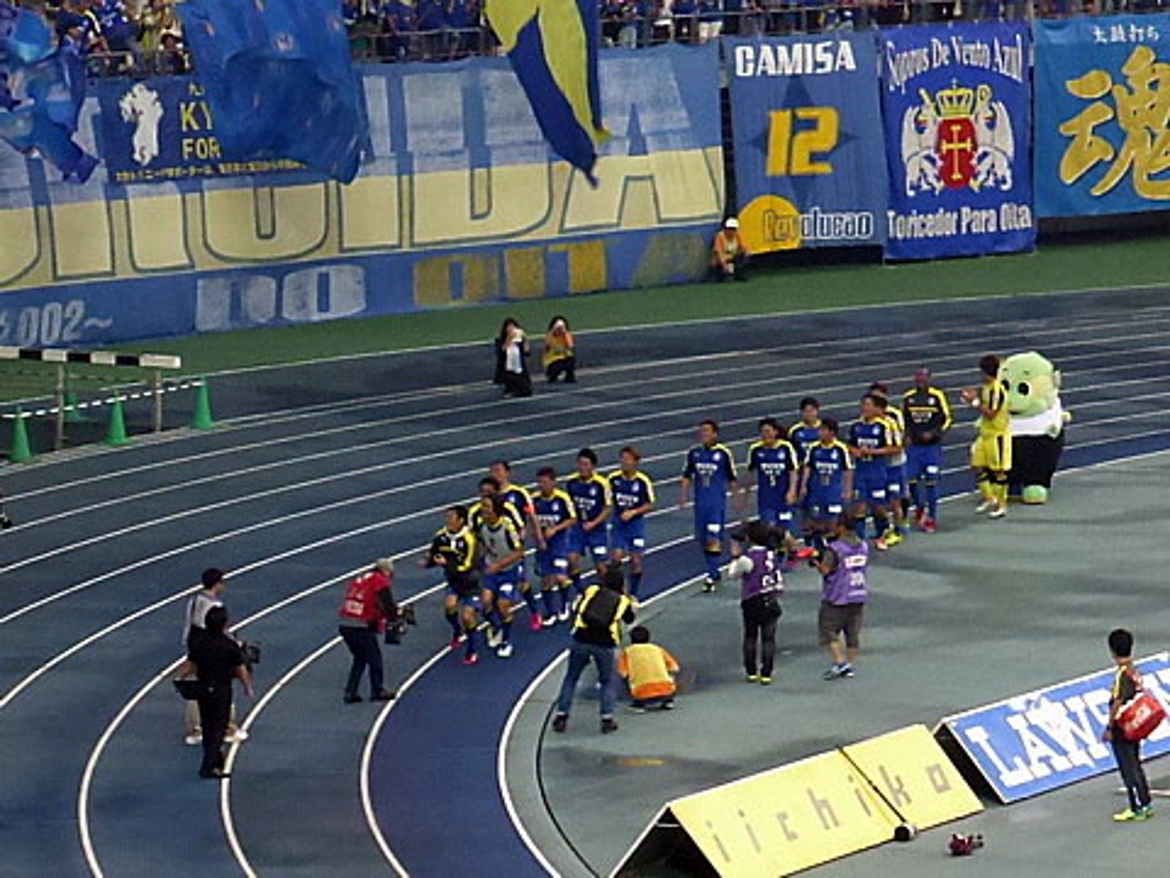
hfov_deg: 19.3
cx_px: 585
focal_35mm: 102
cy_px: 439
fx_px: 3448
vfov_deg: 14.5
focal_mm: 18.2
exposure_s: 1/50
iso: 800
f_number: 5.3
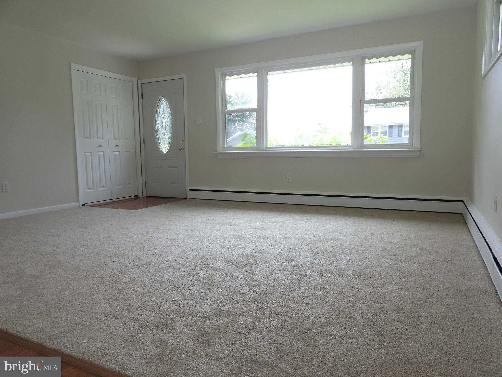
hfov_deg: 71.6
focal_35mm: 24
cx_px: 251
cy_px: 188
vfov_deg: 56.8
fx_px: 348
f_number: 2.8
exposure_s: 1/125
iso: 100
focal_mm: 4.3
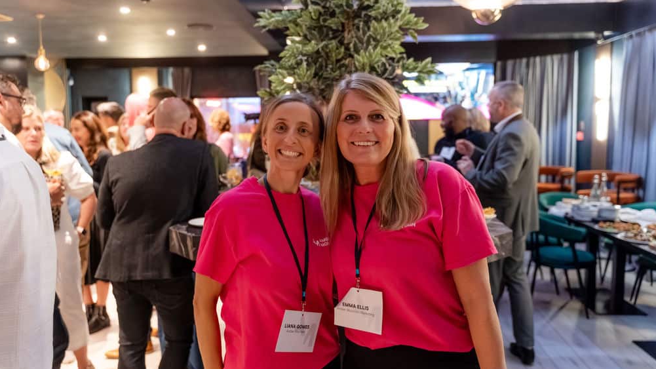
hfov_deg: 64.3
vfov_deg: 38.9
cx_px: 323
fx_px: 522
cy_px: 182
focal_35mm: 30
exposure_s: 1/125
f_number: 2.8
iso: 6400
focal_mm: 28
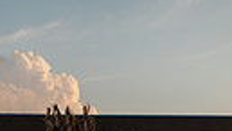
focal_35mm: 128
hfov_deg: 16.7
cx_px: 112
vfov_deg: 8.3
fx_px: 789
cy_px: 371
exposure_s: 1/250
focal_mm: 35
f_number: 4
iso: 400
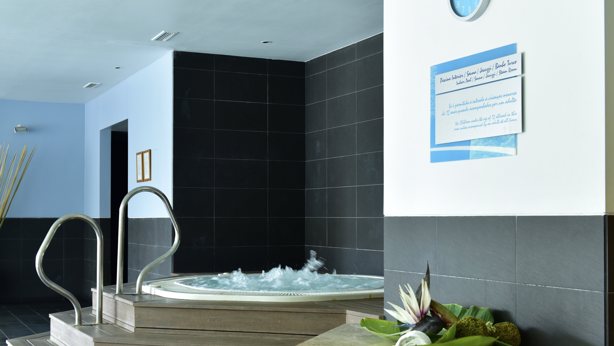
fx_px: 798
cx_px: 262
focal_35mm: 49
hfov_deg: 42.0
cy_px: 204
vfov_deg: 24.4
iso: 500
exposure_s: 1/20
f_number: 4.5
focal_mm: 38
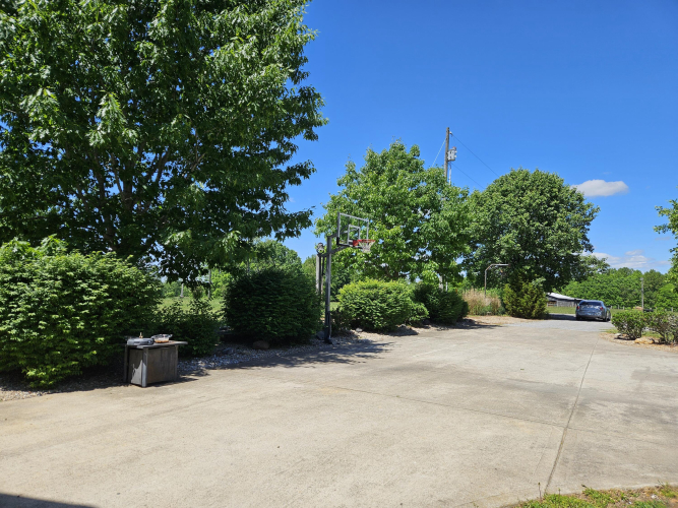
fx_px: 450
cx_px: 339
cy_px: 254
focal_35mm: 23
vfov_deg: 58.9
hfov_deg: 73.9
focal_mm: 5.4
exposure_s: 1/2216
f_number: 1.8
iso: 25
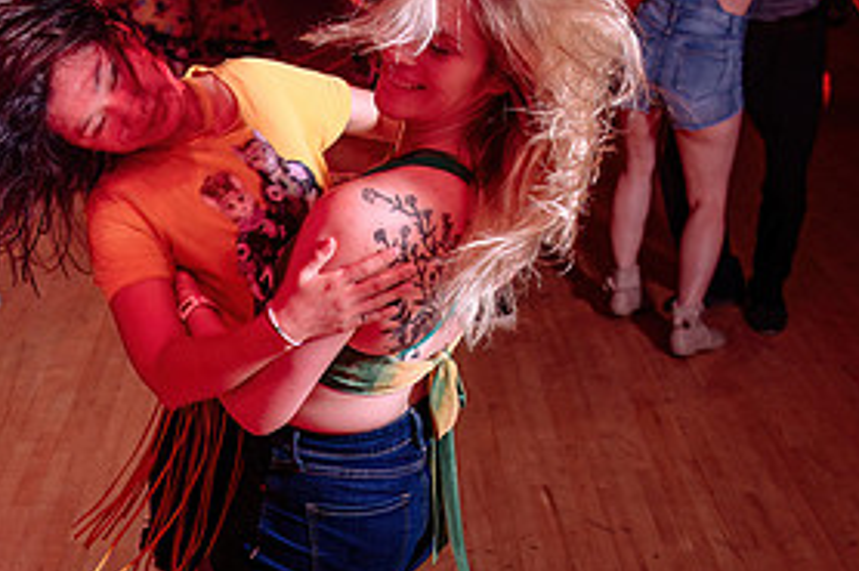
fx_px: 1526
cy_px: 366
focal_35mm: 64
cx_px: 321
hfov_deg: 31.3
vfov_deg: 21.2
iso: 1000
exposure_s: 1/60
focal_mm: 27
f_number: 3.2
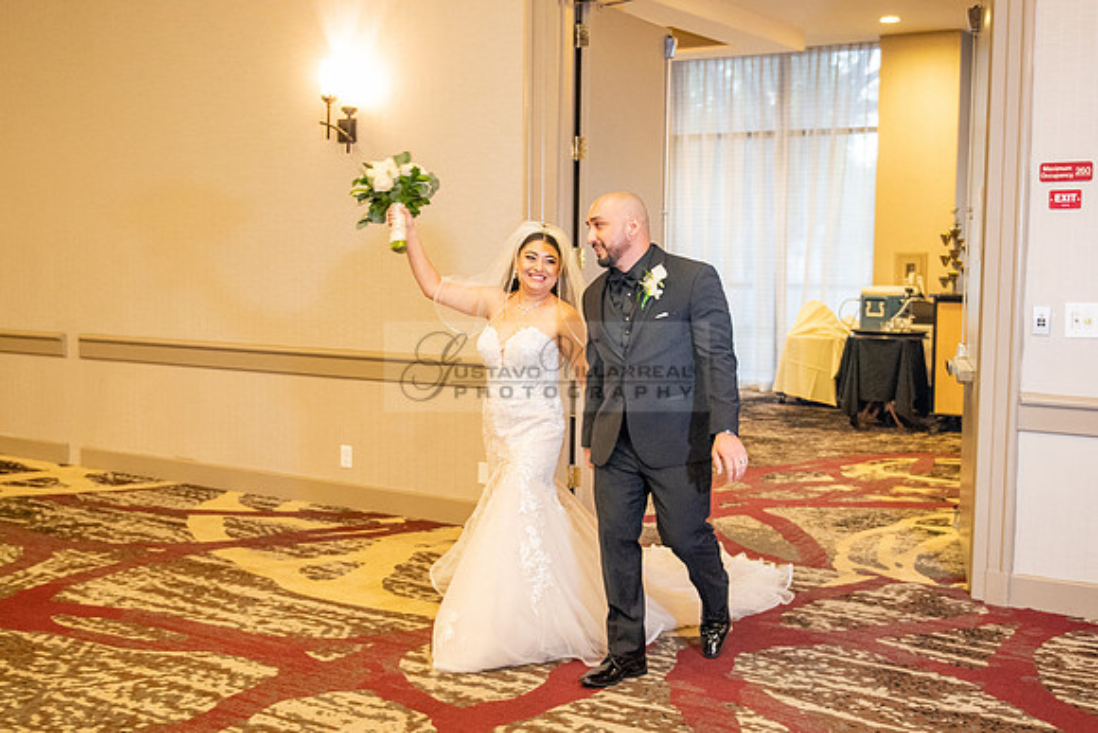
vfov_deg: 29.2
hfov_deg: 42.6
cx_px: 547
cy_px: 373
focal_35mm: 46
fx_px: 1406
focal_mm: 31
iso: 1600
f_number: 2.8
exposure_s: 1/80
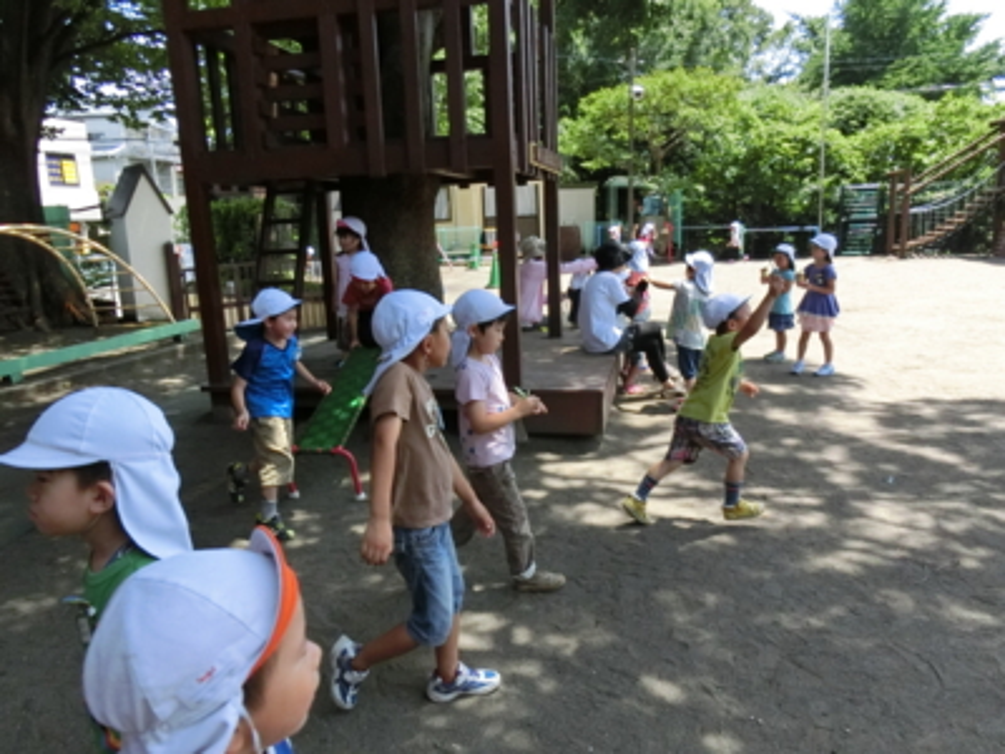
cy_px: 377
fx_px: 726
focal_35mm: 25
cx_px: 502
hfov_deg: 69.4
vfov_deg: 54.9
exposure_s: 1/1000
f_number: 3.5
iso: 400
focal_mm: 4.5
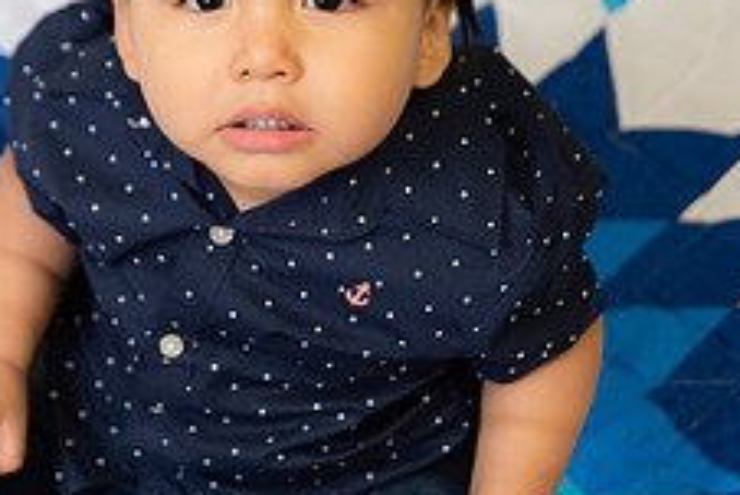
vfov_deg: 8.2
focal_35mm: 168
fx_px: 3455
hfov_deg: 12.2
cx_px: 238
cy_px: 232
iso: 640
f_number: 3.2
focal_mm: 62
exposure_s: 1/125
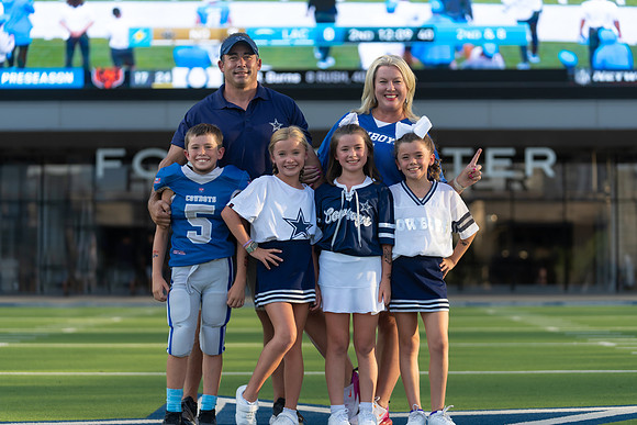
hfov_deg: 20.2
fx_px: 1787
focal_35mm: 101
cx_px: 318
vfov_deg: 13.6
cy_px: 212
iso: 100
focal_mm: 101
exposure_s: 1/640
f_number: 2.8
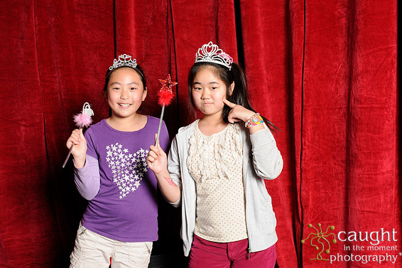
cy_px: 133
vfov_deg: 31.2
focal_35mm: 43
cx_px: 197
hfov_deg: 45.4
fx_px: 480
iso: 400
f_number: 8
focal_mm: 28
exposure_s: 1/60
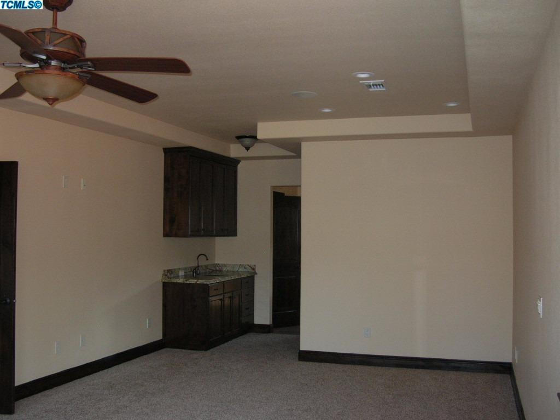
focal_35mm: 37
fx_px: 599
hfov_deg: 50.1
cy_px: 210
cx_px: 280
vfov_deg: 38.7
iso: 99
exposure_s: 1/60.1
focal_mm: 6.2
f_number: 2.7
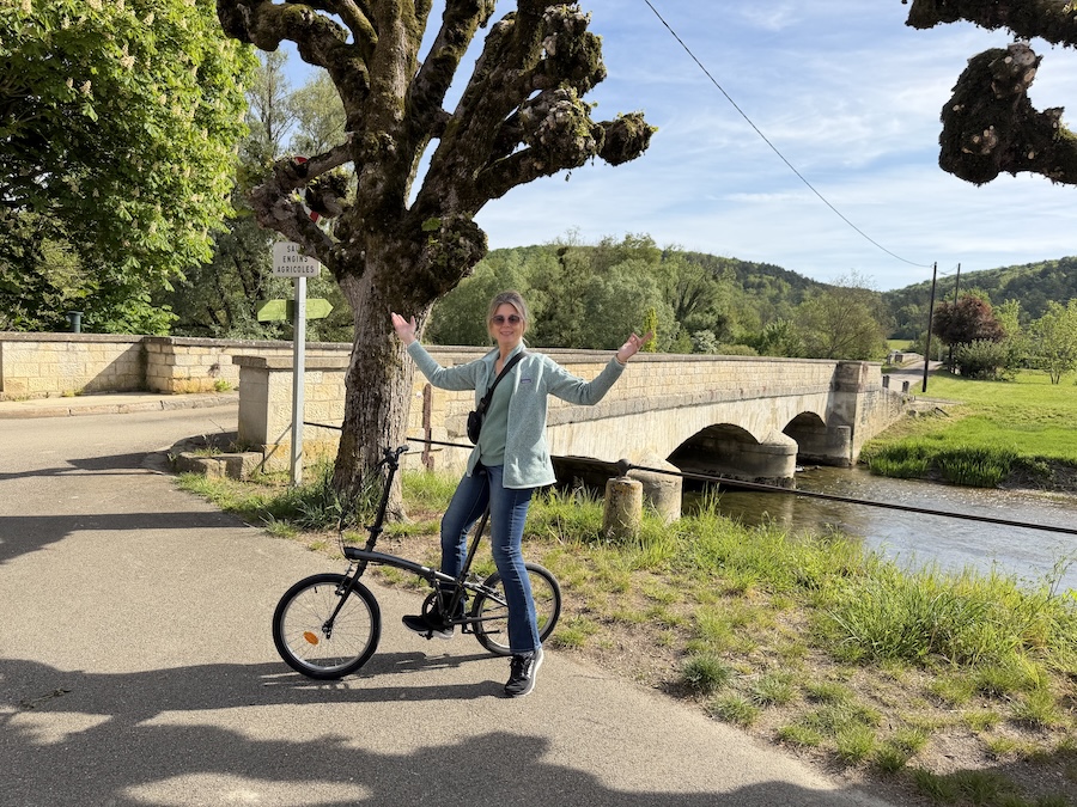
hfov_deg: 71.6
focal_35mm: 24
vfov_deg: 56.8
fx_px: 747
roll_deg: -2.9
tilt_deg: -4.9
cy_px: 404
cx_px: 538
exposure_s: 1/3584
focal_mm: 6.76
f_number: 1.78
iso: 80
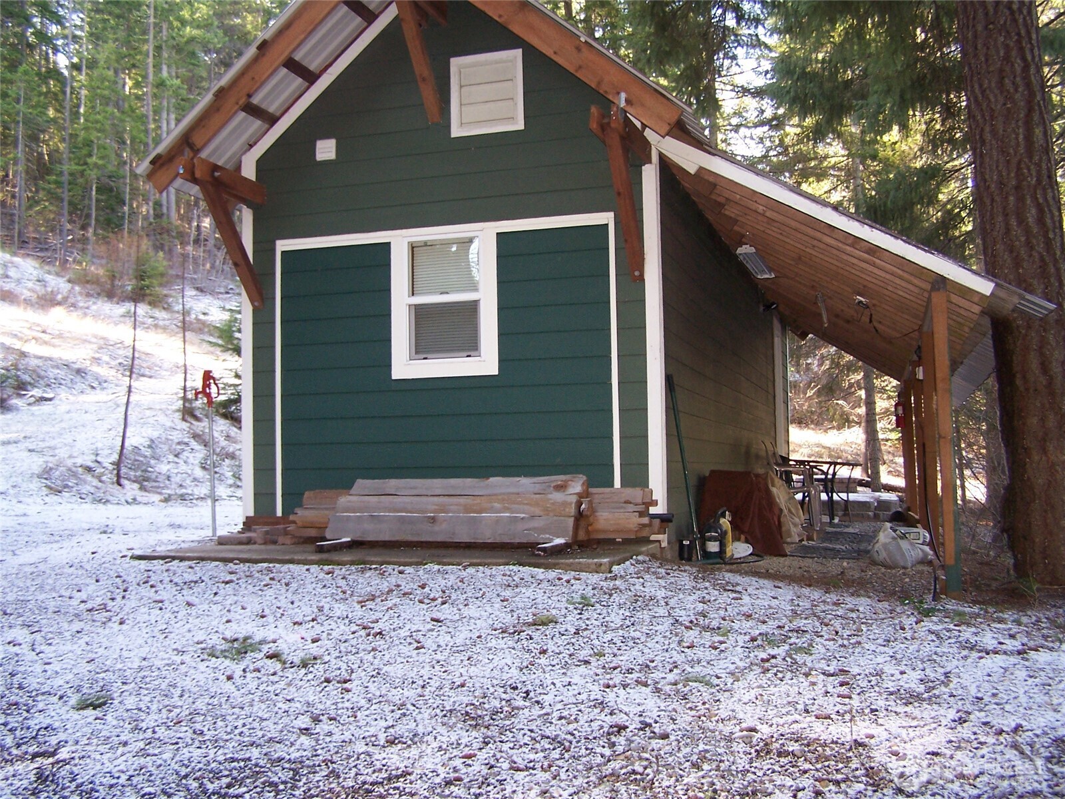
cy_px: 400
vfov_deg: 37.7
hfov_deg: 49.0
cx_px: 532
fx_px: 1169
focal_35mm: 38
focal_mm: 6.3
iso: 140
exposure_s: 1/60
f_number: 2.8
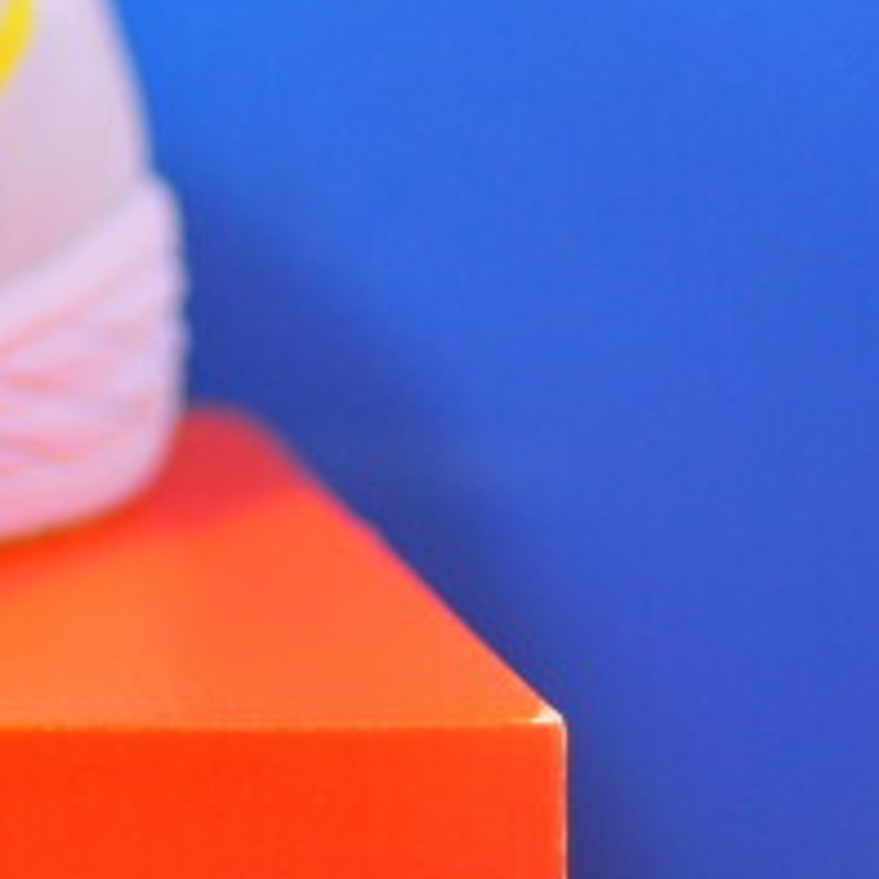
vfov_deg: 6.7
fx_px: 7441
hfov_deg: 6.6
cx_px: -897
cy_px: -225
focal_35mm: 259
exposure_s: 1/320
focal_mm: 50
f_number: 2
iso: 250
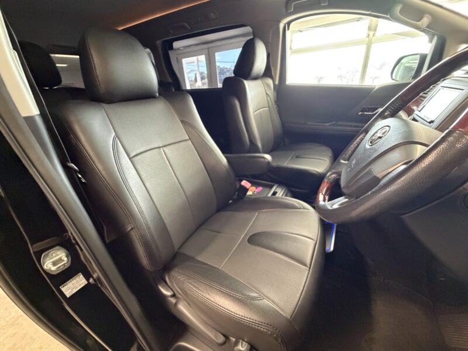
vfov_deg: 85.7
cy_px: 176
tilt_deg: -26.3
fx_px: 189
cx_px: 234
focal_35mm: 14
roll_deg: +4.7
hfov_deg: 102.1
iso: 1000
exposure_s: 1/60
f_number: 2.2
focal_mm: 2.22
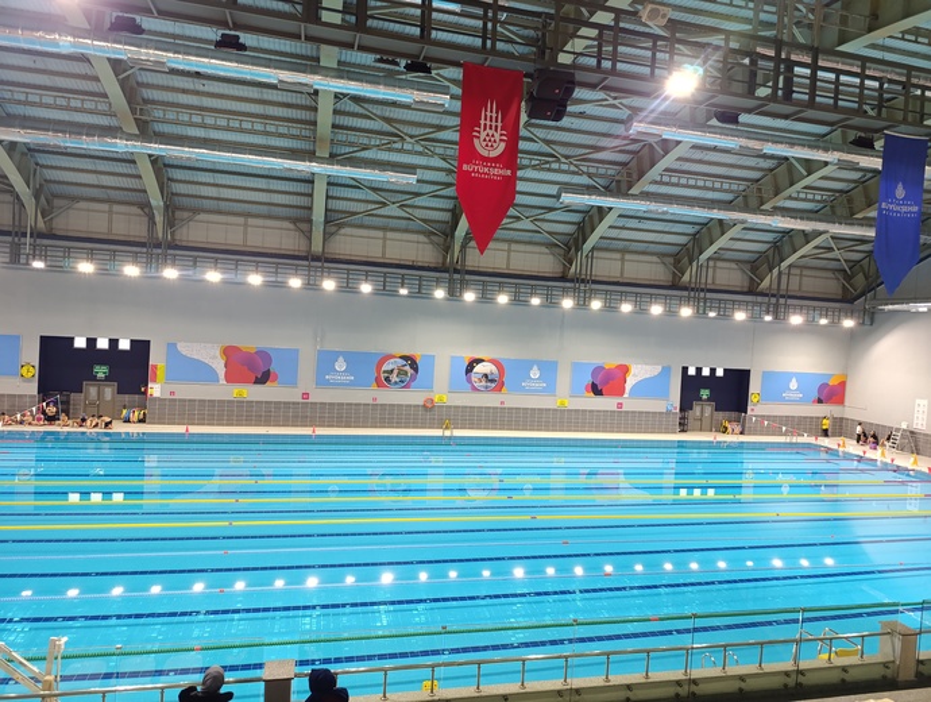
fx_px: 620
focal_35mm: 23
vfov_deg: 59.0
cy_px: 351
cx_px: 466
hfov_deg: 73.8
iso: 800
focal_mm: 6.14
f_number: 1.6
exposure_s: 1/50
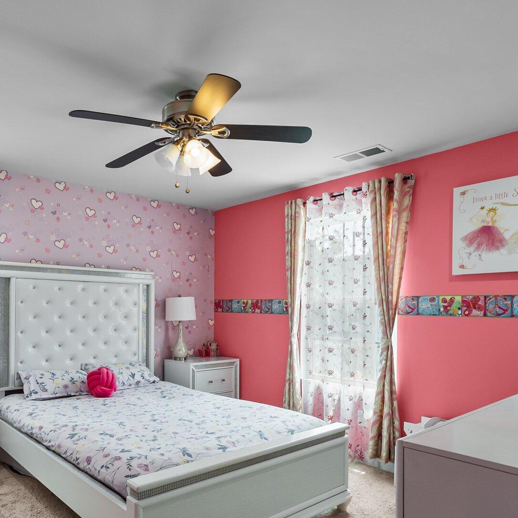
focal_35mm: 24
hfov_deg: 63.4
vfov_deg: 64.4
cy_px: 313
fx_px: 406
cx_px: 172
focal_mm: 10
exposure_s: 1/30
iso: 500
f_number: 7.1
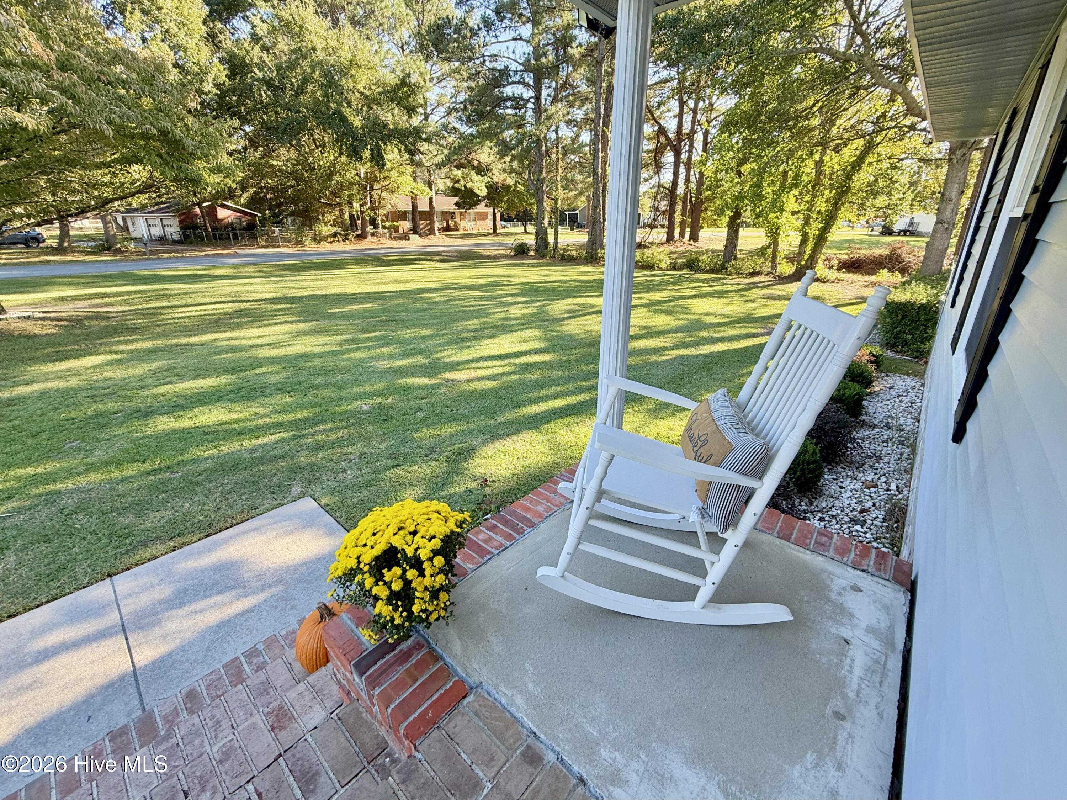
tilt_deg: -22.2
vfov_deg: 85.7
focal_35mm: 14
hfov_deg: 102.1
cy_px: 400
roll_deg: -0.4
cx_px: 534
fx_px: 431
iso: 40
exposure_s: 1/132
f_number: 2.2
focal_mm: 2.22
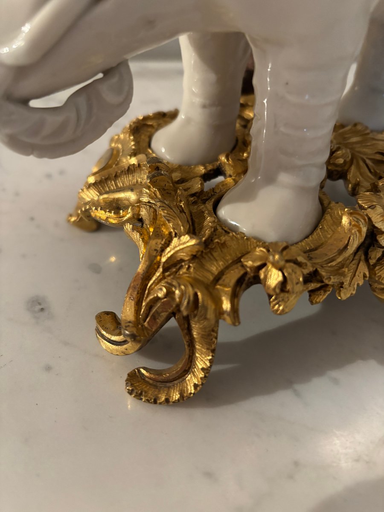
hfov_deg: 53.1
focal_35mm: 26
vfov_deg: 67.3
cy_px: 256
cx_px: 192
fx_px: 385
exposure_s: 1/50
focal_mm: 5.96
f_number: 1.6
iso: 500
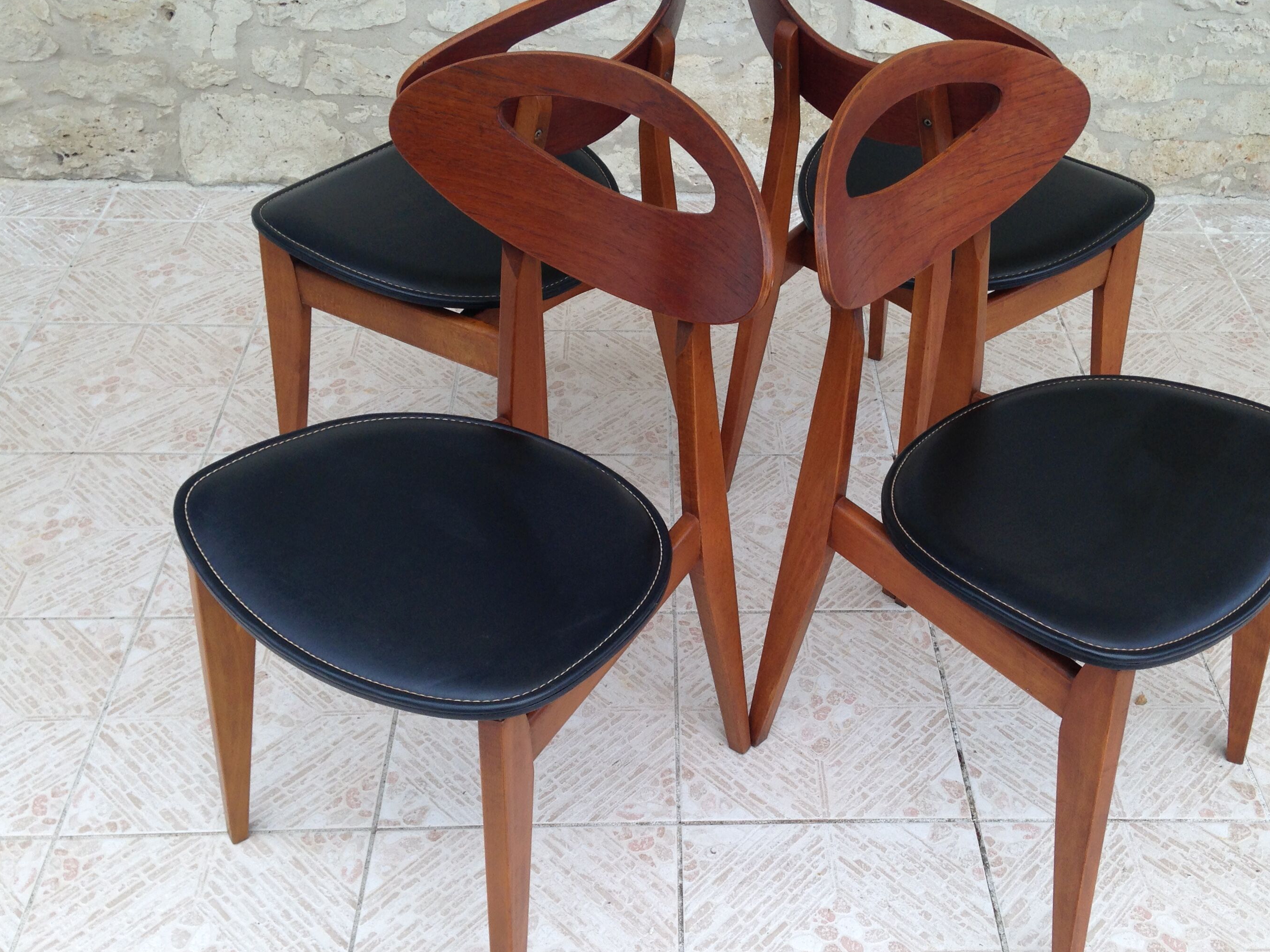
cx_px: 730
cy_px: 506
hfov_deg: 46.6
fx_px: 1468
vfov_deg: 35.9
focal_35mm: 40
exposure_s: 1/253
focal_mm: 4.12
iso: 50
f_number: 2.4
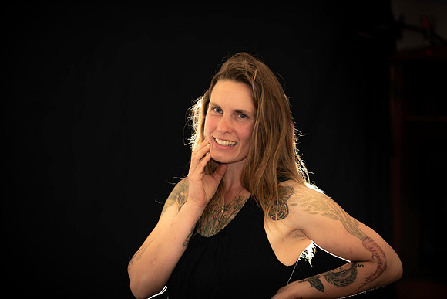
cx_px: 224
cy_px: 150
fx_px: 1366
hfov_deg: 18.6
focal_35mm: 110
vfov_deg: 12.5
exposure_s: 1/30
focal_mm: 110
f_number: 2.8
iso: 50
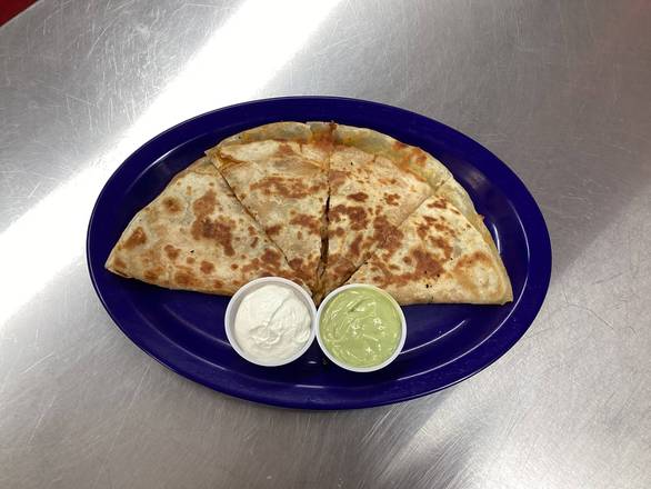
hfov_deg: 58.3
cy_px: 244
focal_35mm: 31
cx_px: 326
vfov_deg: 45.5
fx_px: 583
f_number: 2.4
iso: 50
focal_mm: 3.3
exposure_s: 1/60
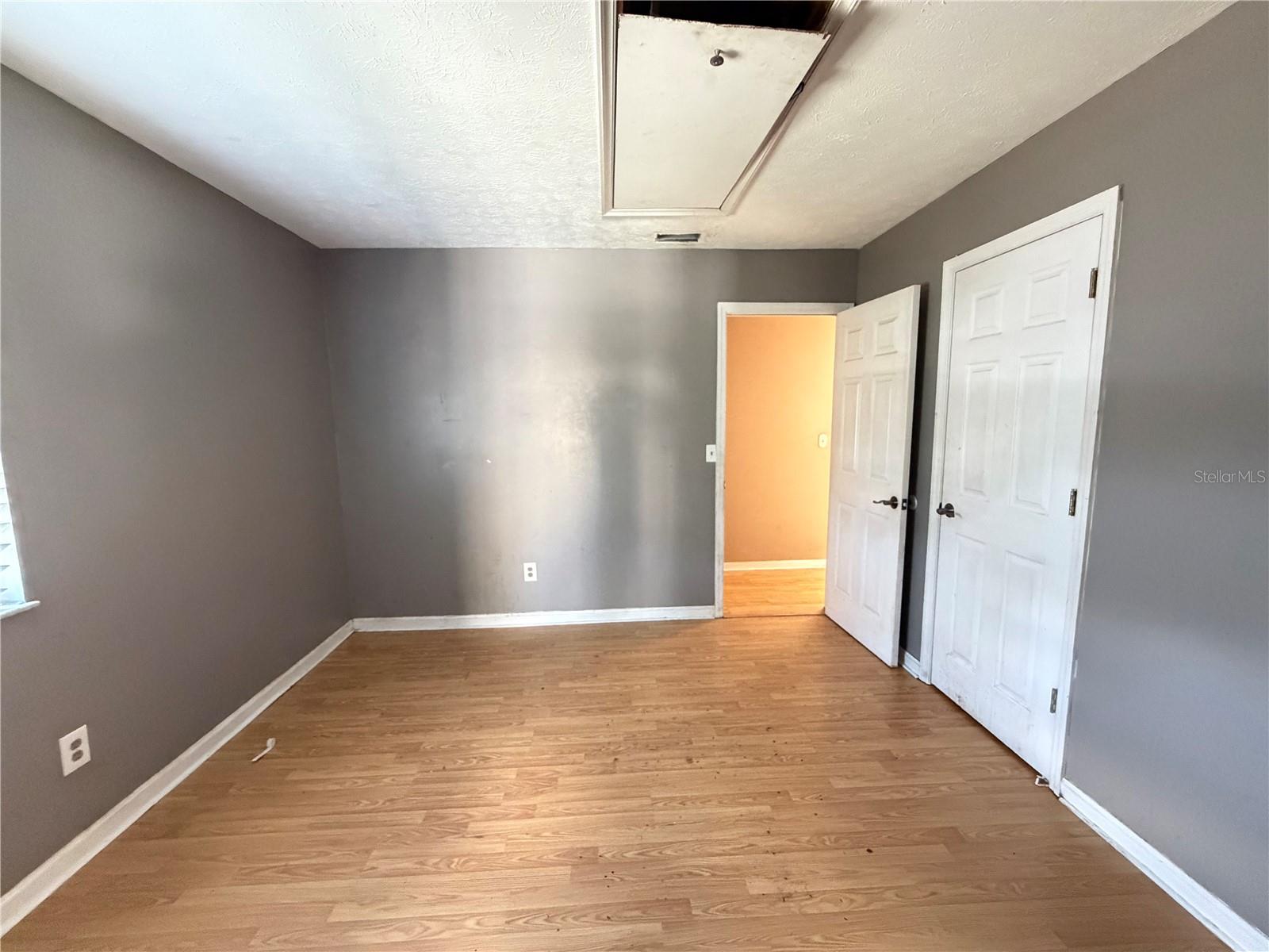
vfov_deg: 85.7
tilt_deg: -7.2
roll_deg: +0.6
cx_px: 634
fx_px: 513
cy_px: 476
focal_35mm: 14
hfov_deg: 102.1
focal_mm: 2.22
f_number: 2.2
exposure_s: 1/60
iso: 1000
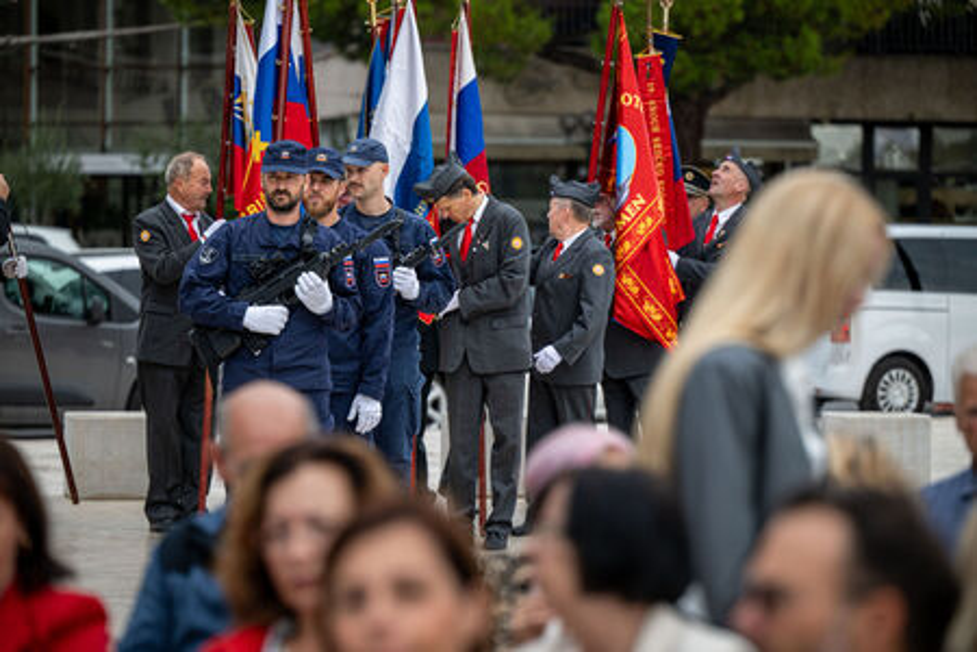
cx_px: 488
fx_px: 3983
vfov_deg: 9.3
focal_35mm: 147
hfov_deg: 14.0
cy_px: 326
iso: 64
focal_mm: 145
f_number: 3.2
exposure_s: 1/320
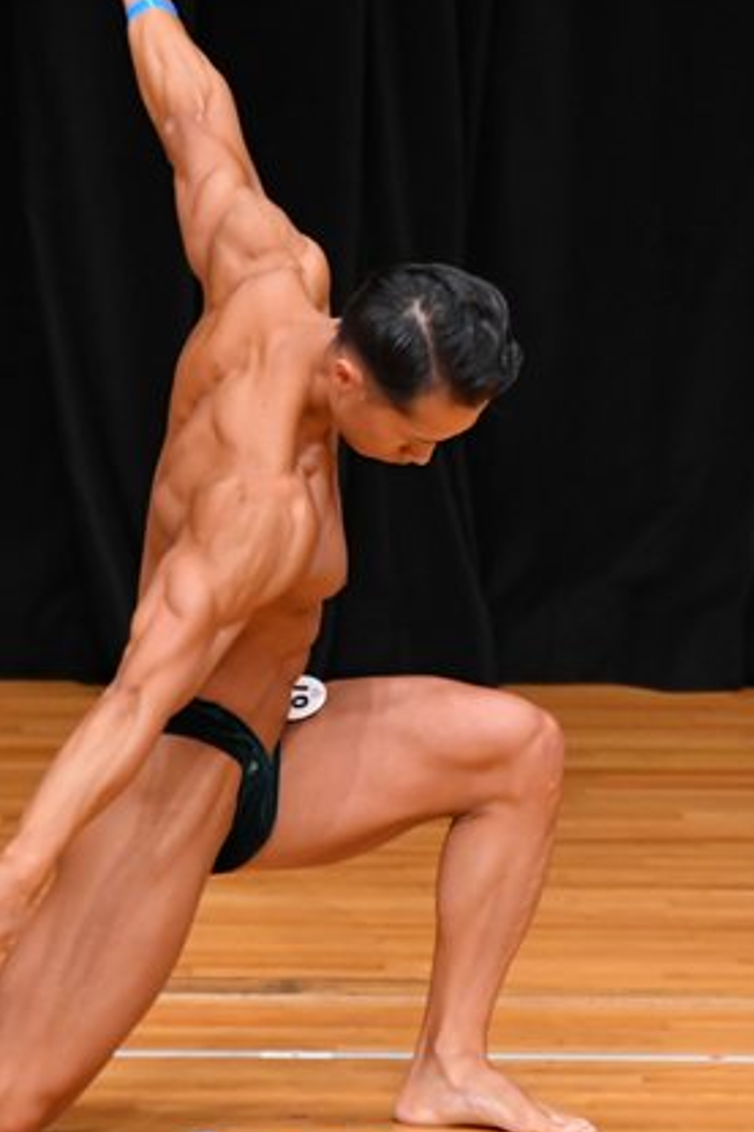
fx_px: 20216
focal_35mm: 643
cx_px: 486
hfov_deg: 2.1
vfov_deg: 3.2
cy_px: 558
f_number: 5.6
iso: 3200
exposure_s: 1/400
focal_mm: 230
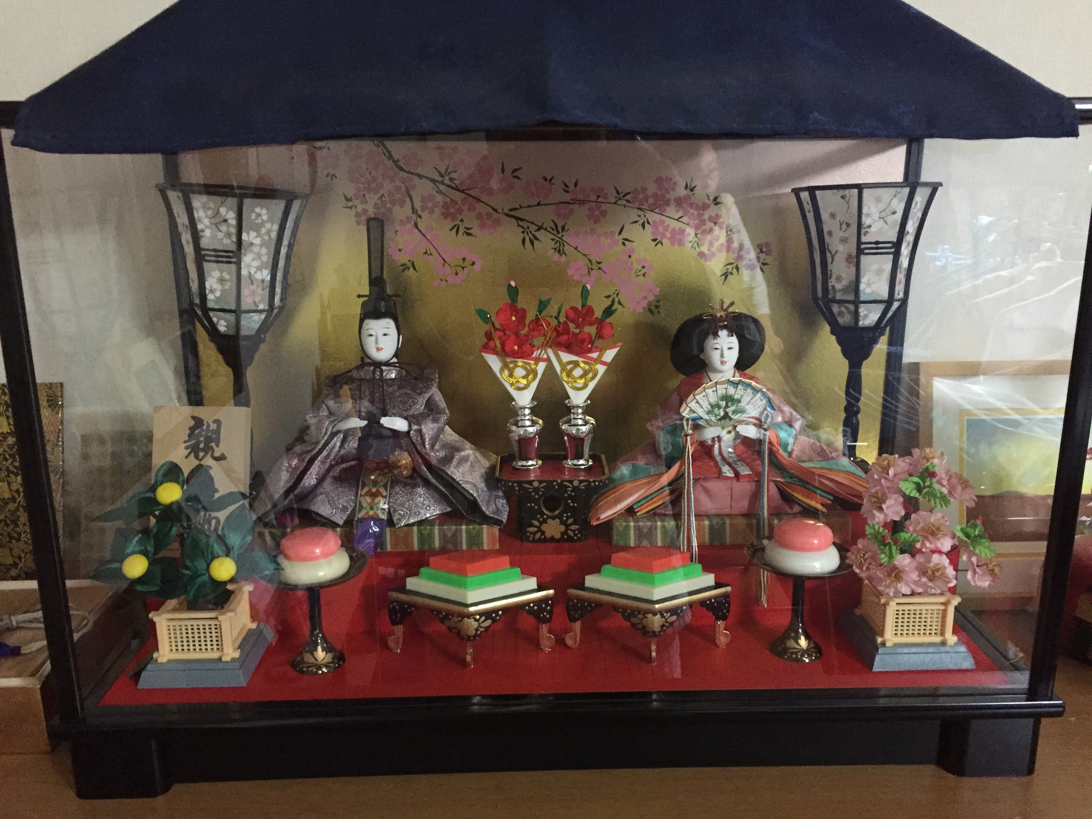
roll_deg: +0.3
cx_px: 546
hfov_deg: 61.7
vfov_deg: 48.2
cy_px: 410
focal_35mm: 29
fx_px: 915
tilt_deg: -14.1
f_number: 2.2
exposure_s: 1/17
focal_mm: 4.15
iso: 400
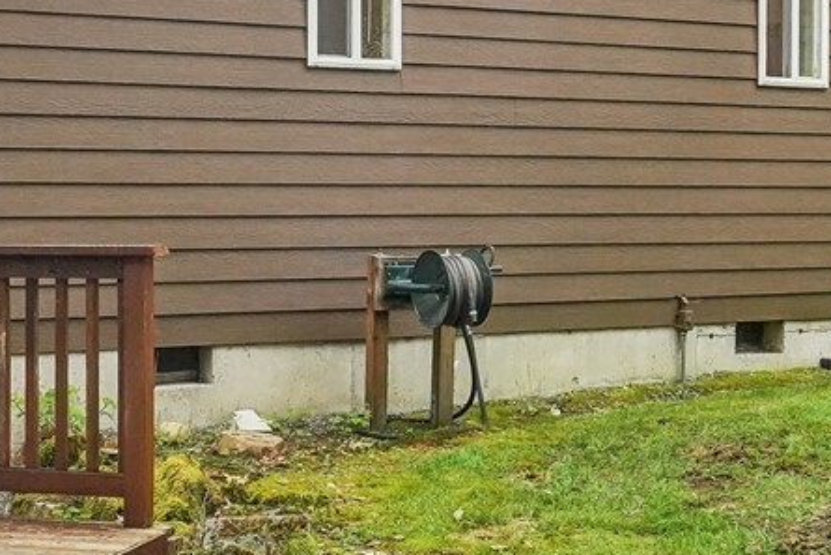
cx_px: 317
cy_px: -25
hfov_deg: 32.7
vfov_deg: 21.4
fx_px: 1408
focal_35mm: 61
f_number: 8
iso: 1600
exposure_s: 1/500
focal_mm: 16
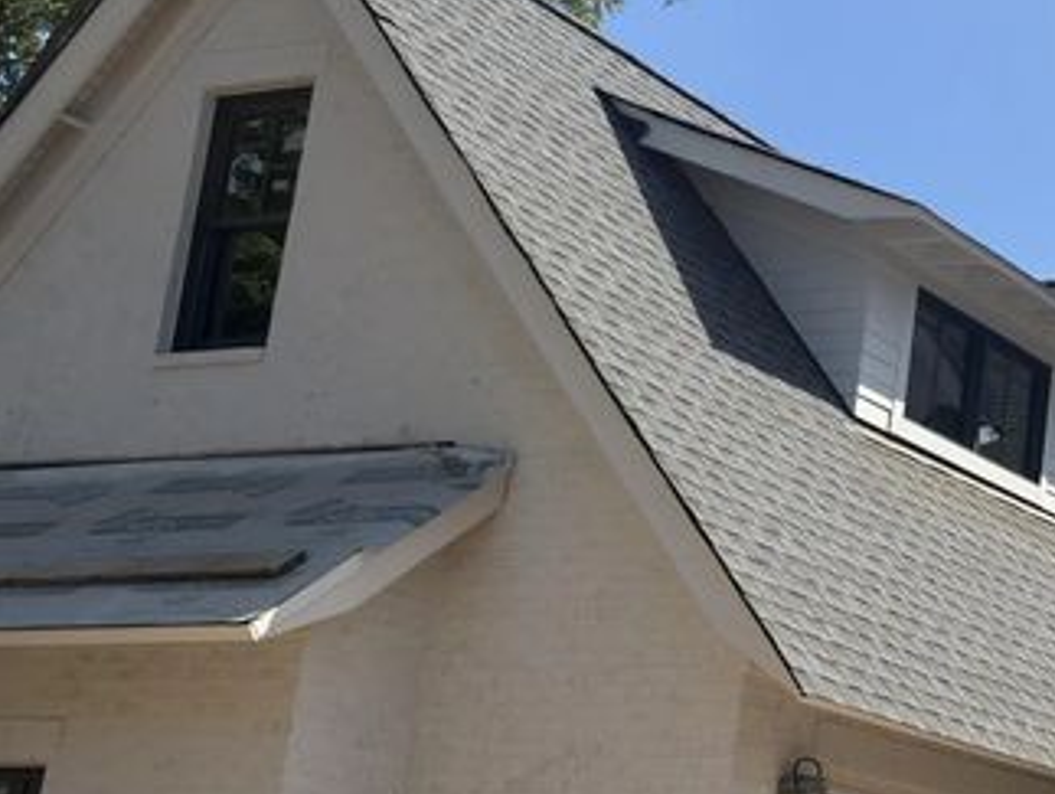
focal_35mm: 76
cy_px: 493
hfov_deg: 22.6
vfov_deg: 19.4
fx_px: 2319
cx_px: 1408
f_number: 1.78
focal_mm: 6.76
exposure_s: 1/4237
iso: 80
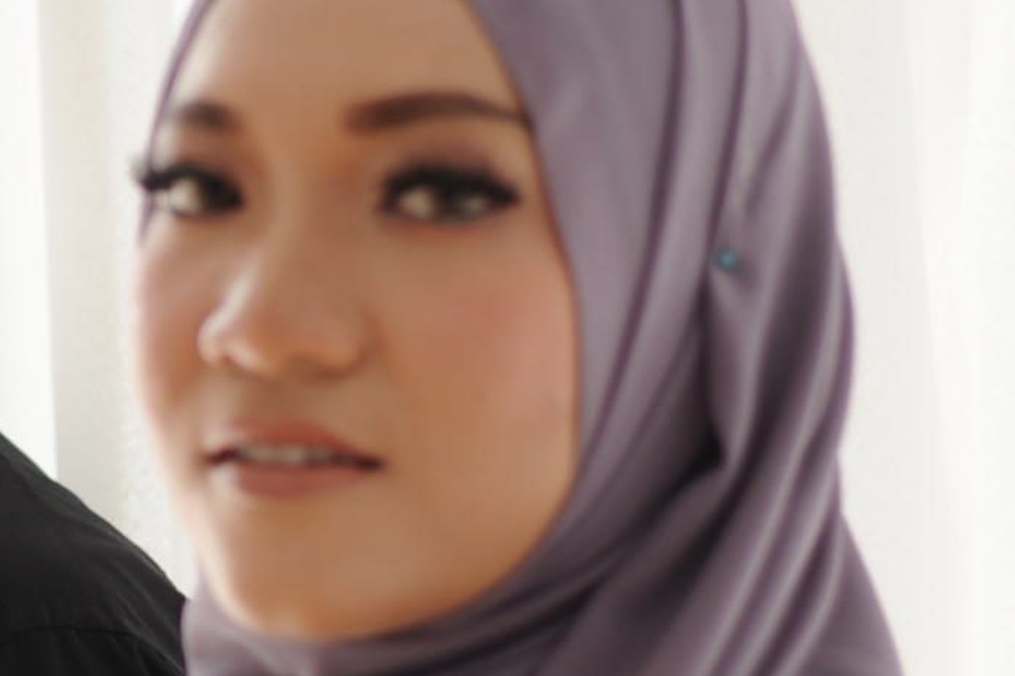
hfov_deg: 8.8
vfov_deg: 5.9
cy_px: 130
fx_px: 6511
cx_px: -343
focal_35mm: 231
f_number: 2
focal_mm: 50
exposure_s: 1/125
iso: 200
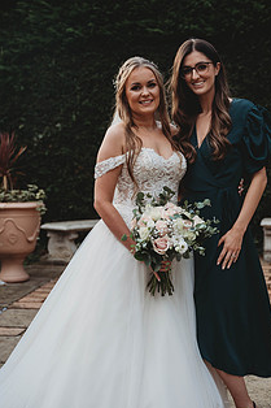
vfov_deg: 31.8
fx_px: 712
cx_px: 151
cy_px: 240
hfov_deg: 21.5
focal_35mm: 63
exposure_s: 1/500
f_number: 2.8
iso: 100
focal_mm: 44
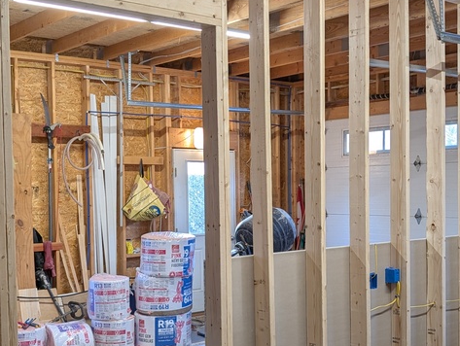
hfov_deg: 36.8
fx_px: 692
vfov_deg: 28.0
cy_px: 220
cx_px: 249
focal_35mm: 52
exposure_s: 1/30
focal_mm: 6.9
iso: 30
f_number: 1.68
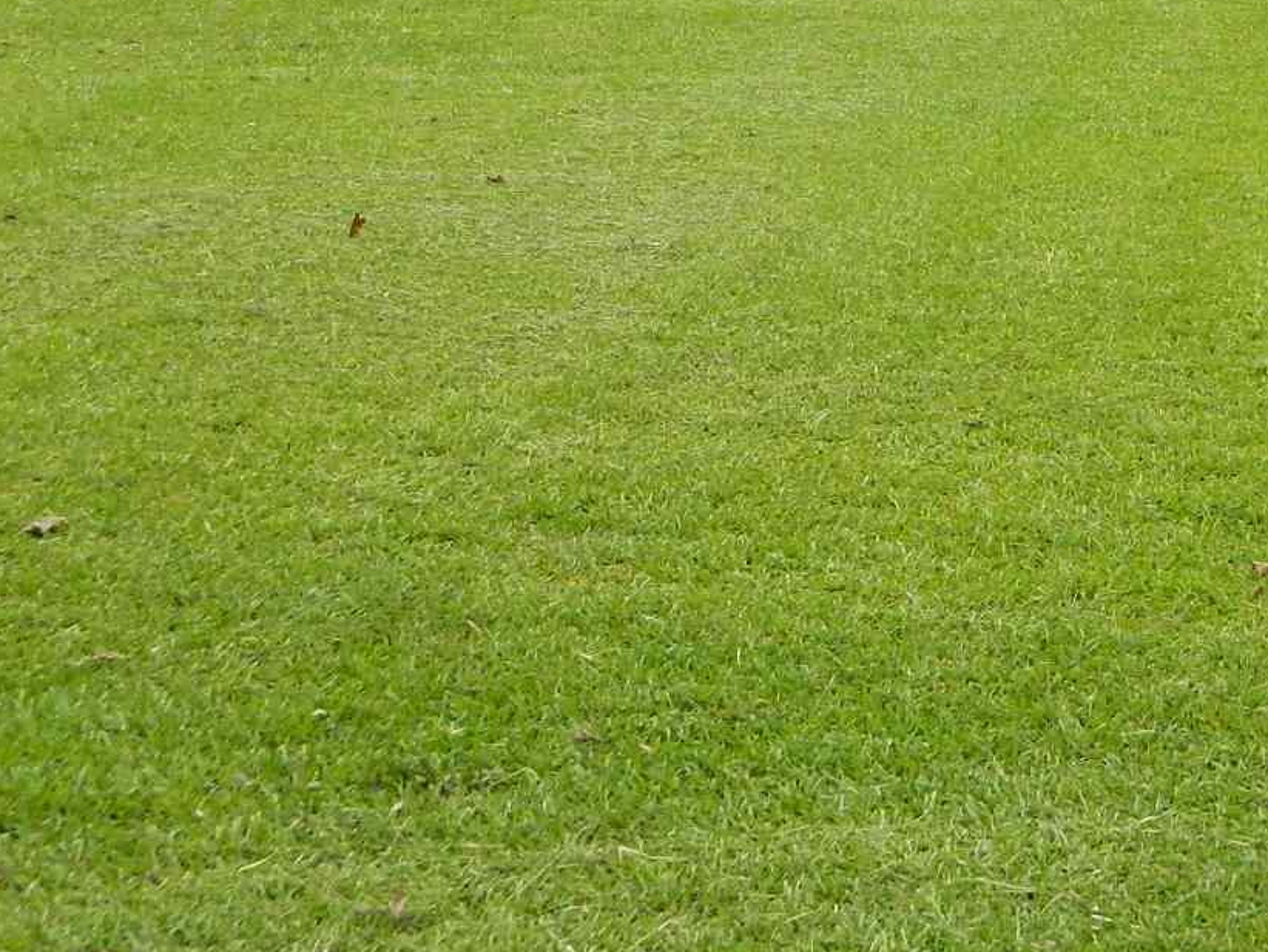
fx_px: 5203
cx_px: 1376
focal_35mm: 142
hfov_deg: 13.6
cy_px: -147
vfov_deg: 10.3
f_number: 3.8
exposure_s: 1/640
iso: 80
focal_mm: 10.2
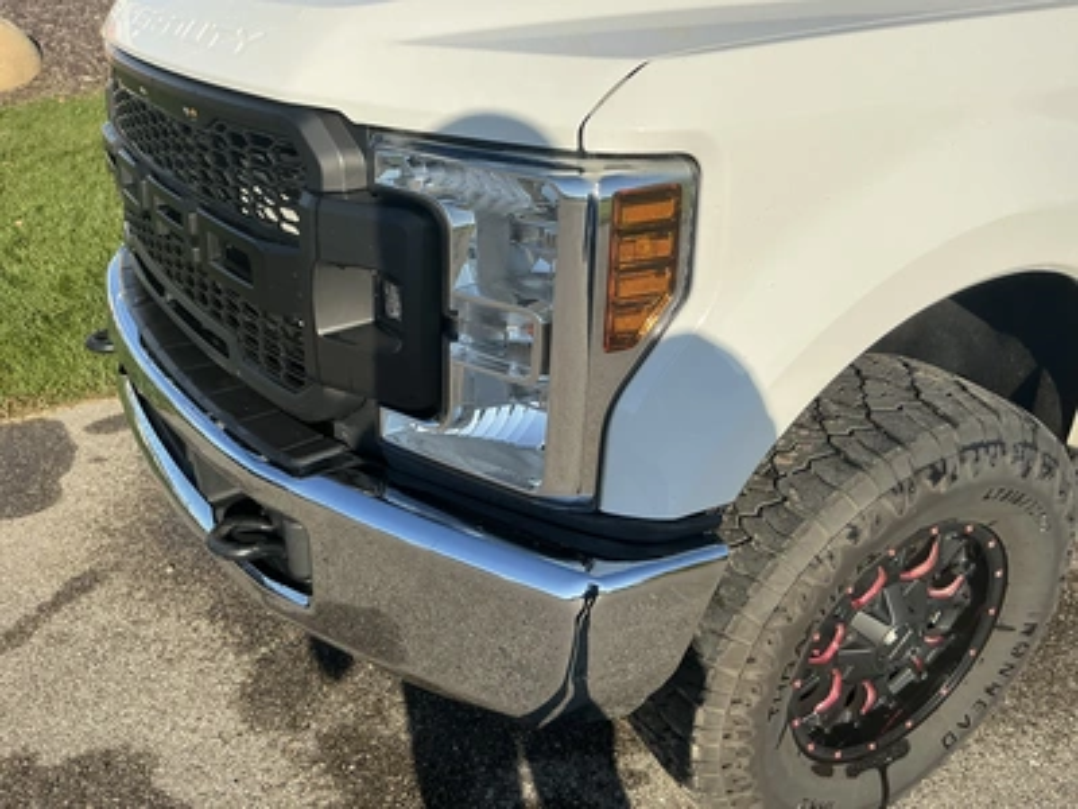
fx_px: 872
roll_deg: -4.5
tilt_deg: -28.3
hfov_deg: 63.4
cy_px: 404
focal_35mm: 28
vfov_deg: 49.7
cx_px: 539
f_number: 1.8
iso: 25
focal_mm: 3
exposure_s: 1/1912
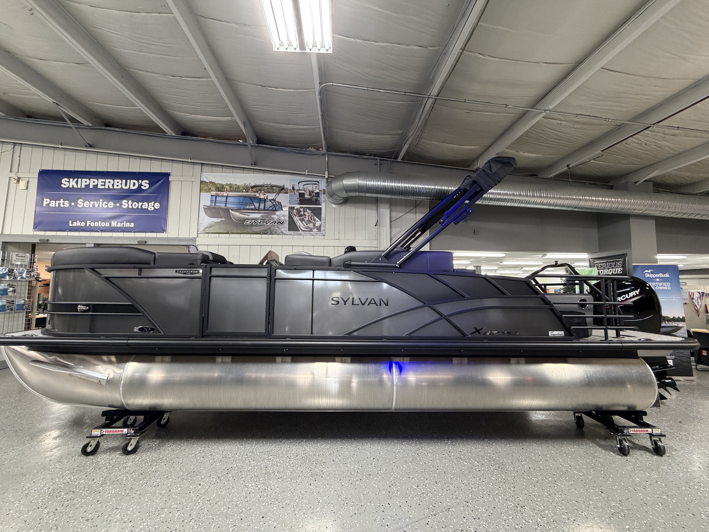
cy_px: 266
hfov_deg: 102.1
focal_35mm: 14
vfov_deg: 85.7
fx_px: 287
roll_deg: -0.6
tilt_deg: +3.2
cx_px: 354
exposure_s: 1/60
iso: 320
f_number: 2.2
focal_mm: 2.22
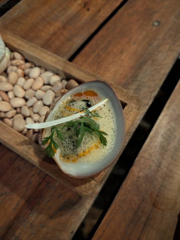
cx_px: 90
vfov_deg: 71.6
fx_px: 166
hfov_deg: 56.8
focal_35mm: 24
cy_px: 120
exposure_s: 1/21
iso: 2944
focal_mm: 4.53
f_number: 1.7
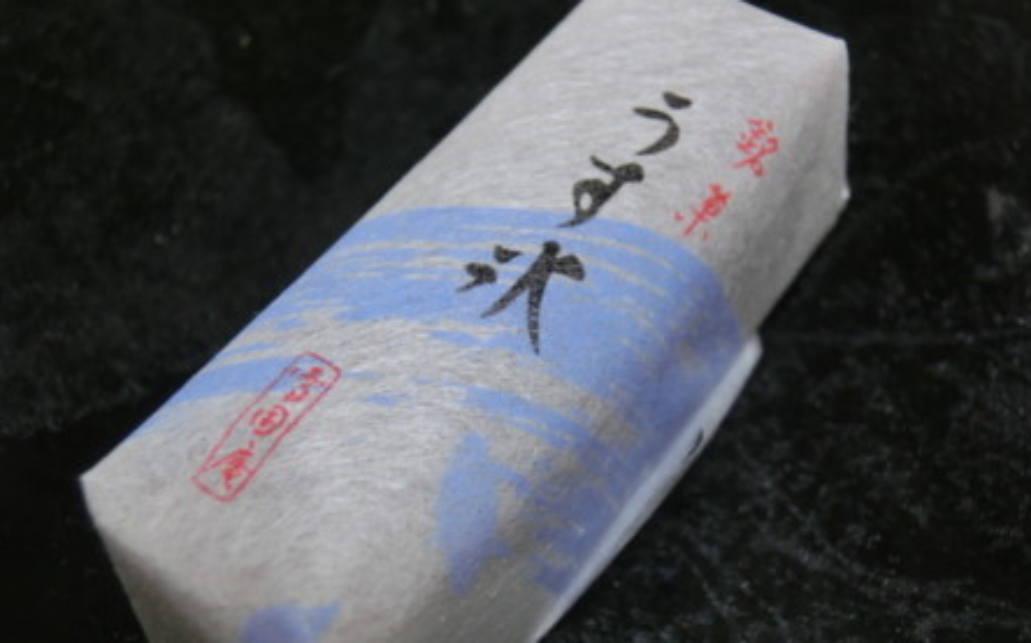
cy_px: 330
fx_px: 1208
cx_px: 518
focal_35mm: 43
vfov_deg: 29.8
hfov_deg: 46.2
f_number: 4
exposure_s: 1/25
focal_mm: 7.15
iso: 400
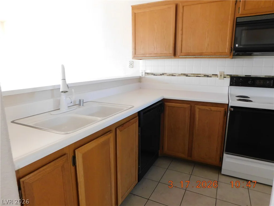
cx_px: 137
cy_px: 103
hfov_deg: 73.9
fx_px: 182
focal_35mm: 23
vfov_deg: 58.9
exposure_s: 1/30
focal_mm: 4
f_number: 3
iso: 320
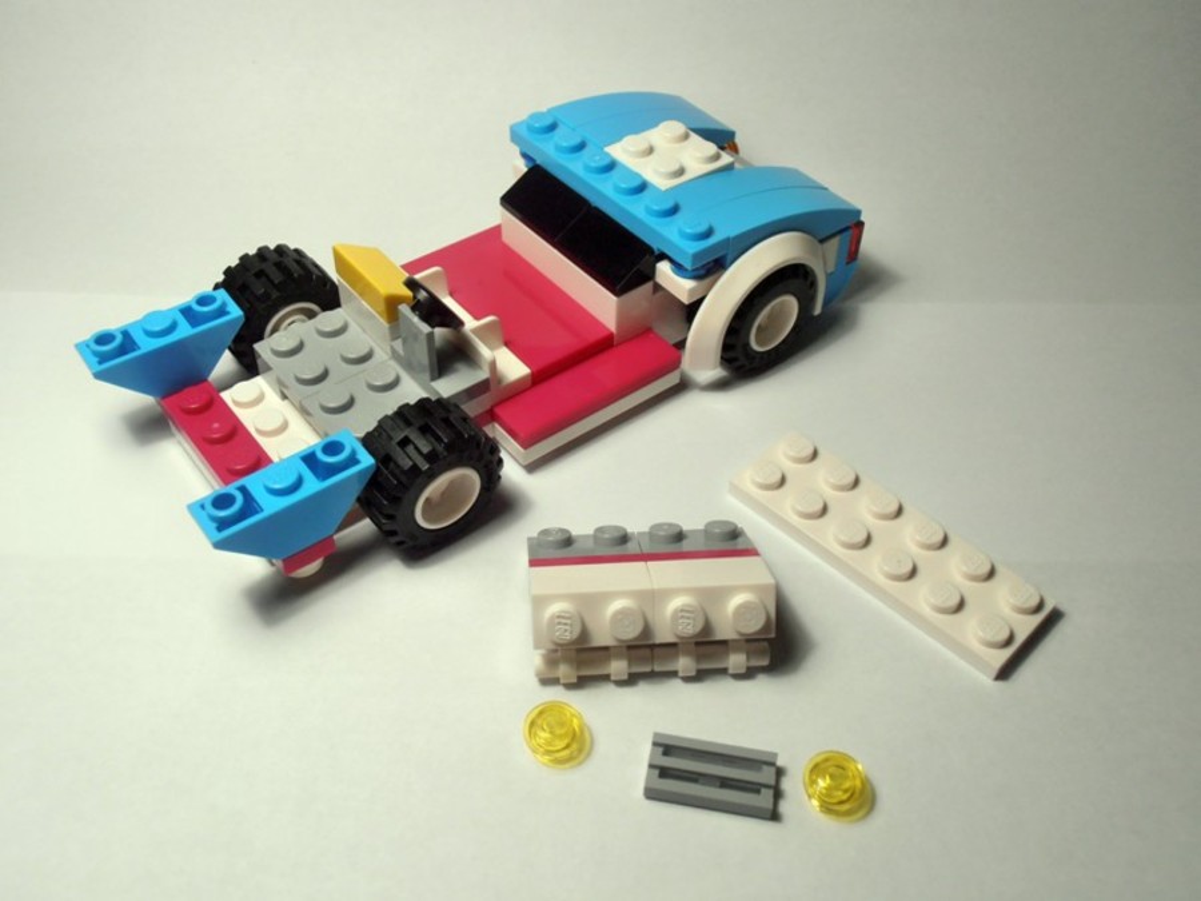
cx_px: 600
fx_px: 1284
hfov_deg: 50.1
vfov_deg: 38.7
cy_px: 450
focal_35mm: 37
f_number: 3.9
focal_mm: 6.61
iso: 80
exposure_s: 1/60
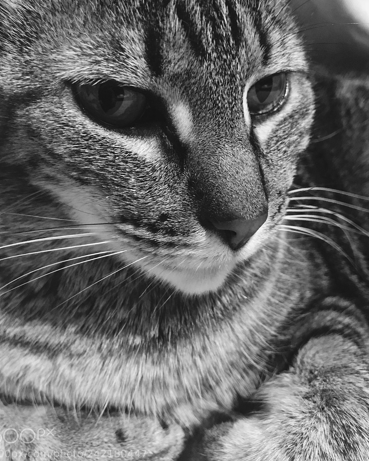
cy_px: 210
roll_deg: +6.9
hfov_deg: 45.8
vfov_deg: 55.6
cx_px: 173
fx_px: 437
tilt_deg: -24.9
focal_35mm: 32
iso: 100
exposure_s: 1/5
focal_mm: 3.99
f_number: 1.8
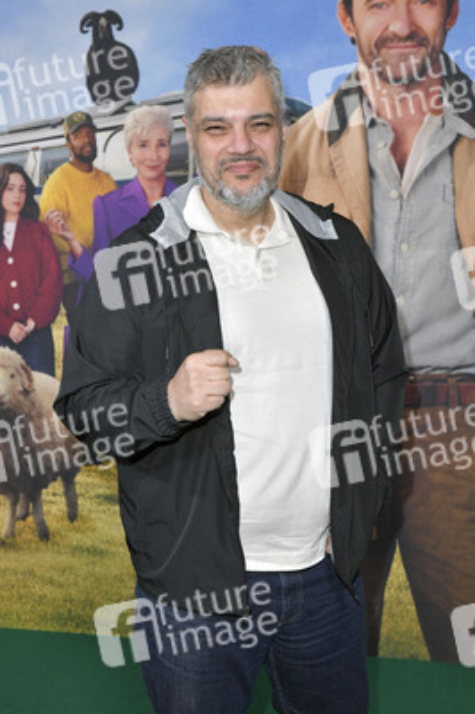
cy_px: 357
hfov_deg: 28.0
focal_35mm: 48
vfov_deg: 41.1
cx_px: 238
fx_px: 952
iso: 1600
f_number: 6.3
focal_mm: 48
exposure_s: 1/200
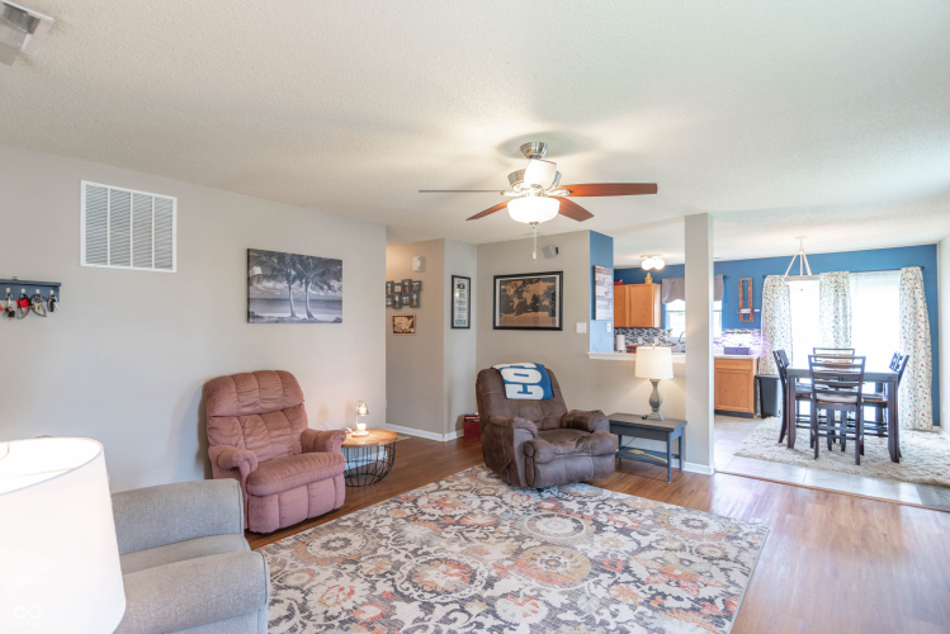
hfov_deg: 90.0
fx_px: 475
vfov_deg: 67.4
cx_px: 475
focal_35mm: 18
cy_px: 317
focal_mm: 18
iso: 250
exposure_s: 1/15
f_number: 5
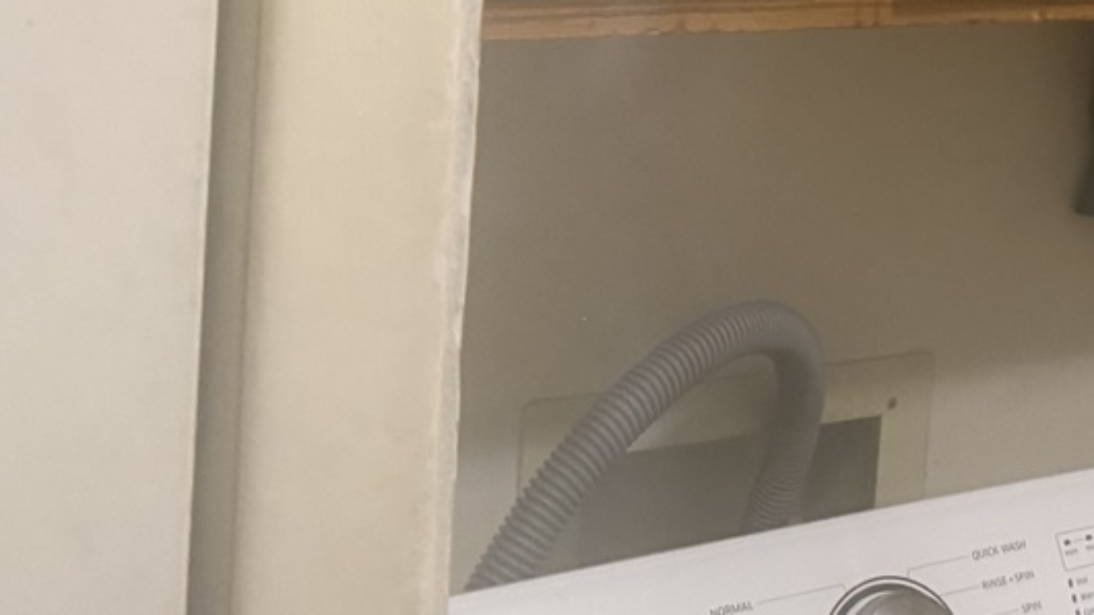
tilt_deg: -1.0
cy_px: -186
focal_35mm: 71
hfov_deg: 26.9
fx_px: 2059
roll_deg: -5.1
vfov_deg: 16.1
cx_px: 1247
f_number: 1.78
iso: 640
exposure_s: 1/40
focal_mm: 6.76
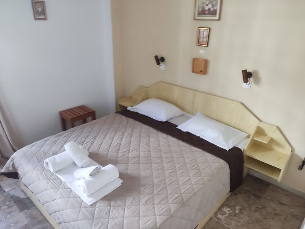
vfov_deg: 54.9
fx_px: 220
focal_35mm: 25
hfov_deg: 69.4
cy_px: 114
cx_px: 152
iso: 485
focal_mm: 4.71
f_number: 1.79
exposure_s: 1/33
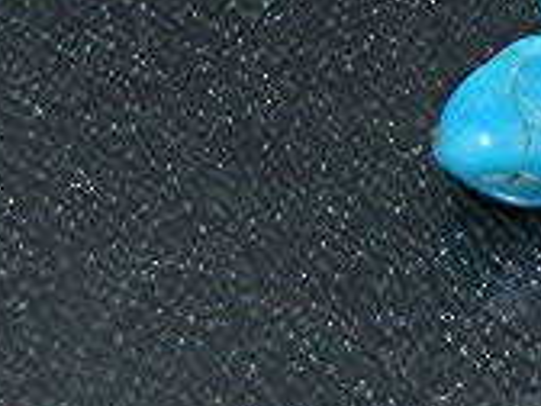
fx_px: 2672
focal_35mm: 171
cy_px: -190
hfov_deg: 11.3
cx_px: 673
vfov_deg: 8.5
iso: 800
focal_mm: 8.1
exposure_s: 1/30
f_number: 7.6
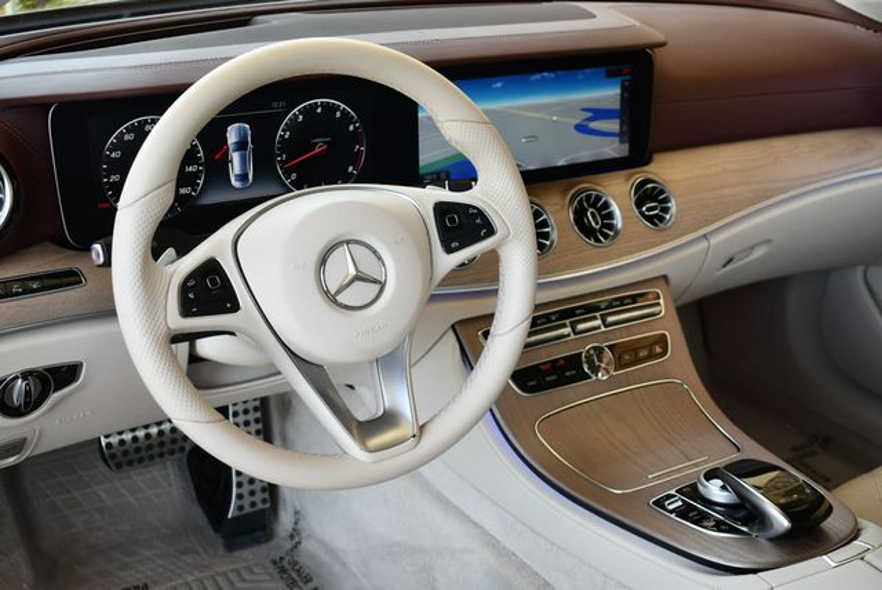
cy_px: 295
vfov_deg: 28.1
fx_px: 1177
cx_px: 441
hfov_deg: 41.1
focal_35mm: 48
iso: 400
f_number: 3.8
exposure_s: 1/250
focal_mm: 24
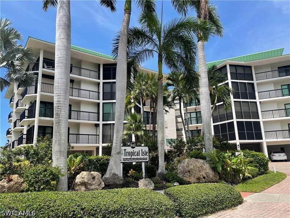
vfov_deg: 54.9
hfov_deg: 69.4
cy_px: 109
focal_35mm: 25
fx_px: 209
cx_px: 145
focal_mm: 5.1
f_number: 1.6
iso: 32
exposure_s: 1/2597
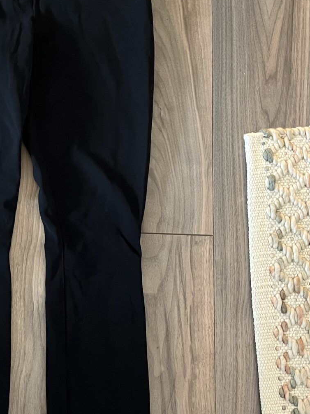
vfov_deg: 36.2
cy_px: 192
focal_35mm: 53
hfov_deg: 27.0
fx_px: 633
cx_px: 65
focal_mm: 5.1
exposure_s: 1/30
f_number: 1.6
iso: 640
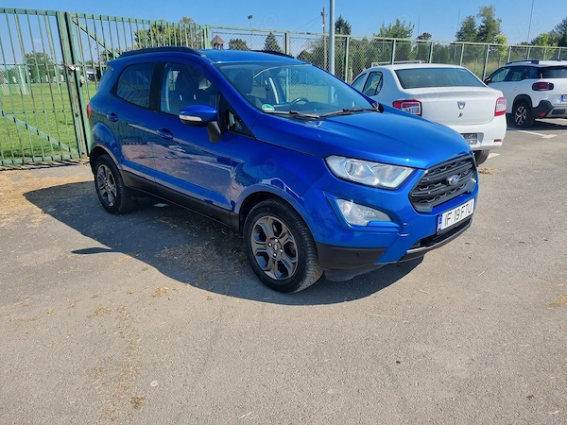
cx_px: 284
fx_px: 426
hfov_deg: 67.3
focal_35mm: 26
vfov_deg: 53.1
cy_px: 212
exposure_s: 1/2056
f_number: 1.8
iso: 50
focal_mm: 5.4
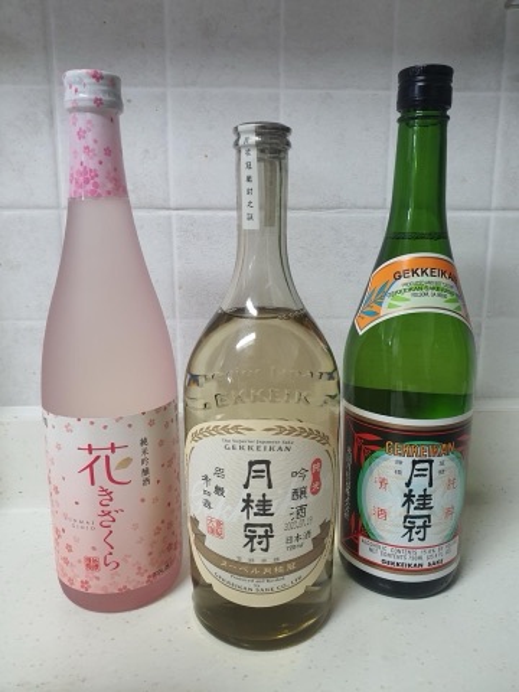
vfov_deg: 67.3
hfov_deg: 53.1
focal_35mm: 26
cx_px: 260
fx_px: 520
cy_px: 346
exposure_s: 1/40
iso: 160
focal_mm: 4.3
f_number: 2.4
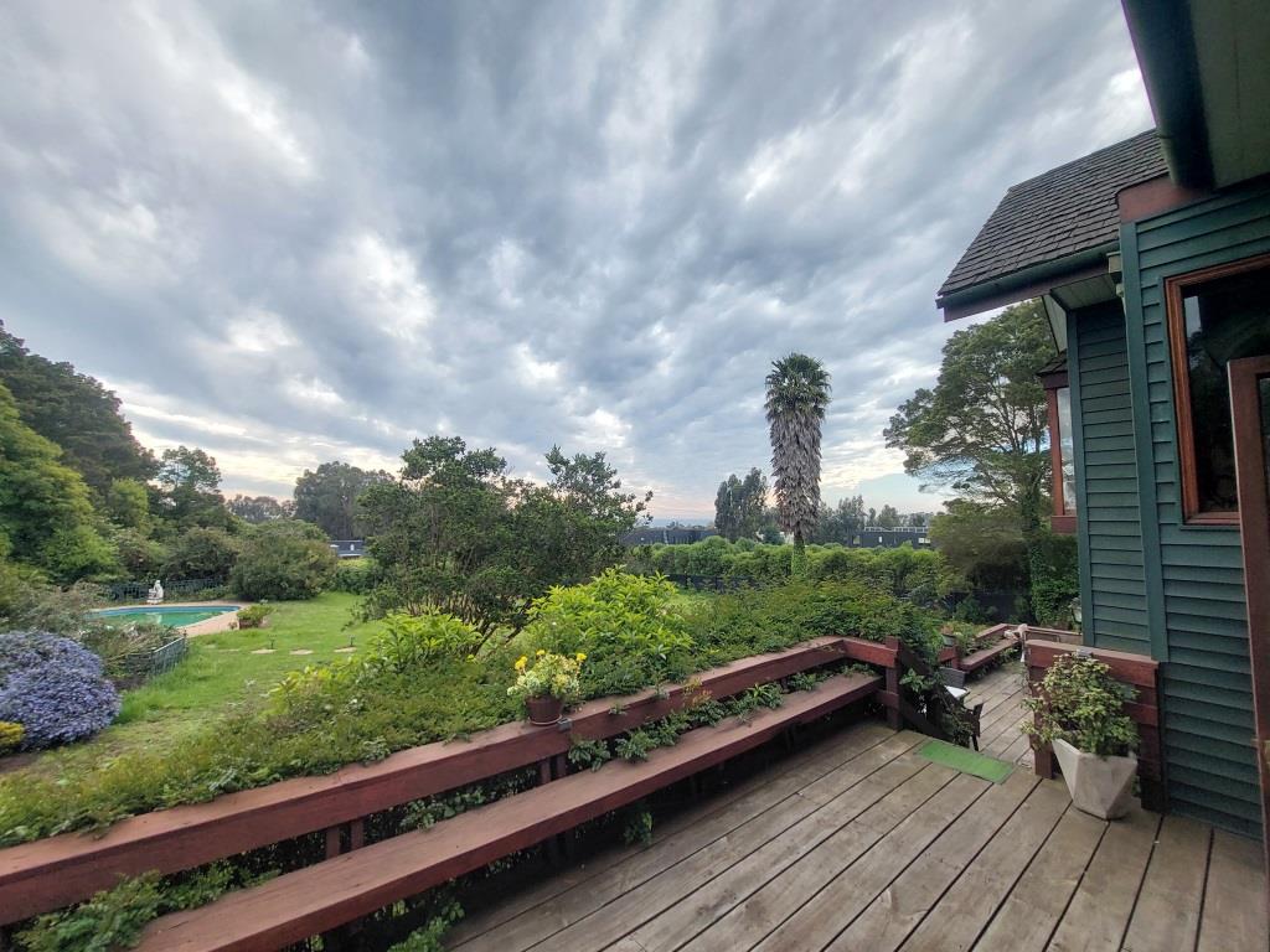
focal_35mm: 13
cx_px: 635
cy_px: 476
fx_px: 477
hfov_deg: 106.2
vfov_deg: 89.9
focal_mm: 1.74
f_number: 2.2
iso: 40
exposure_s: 1/383
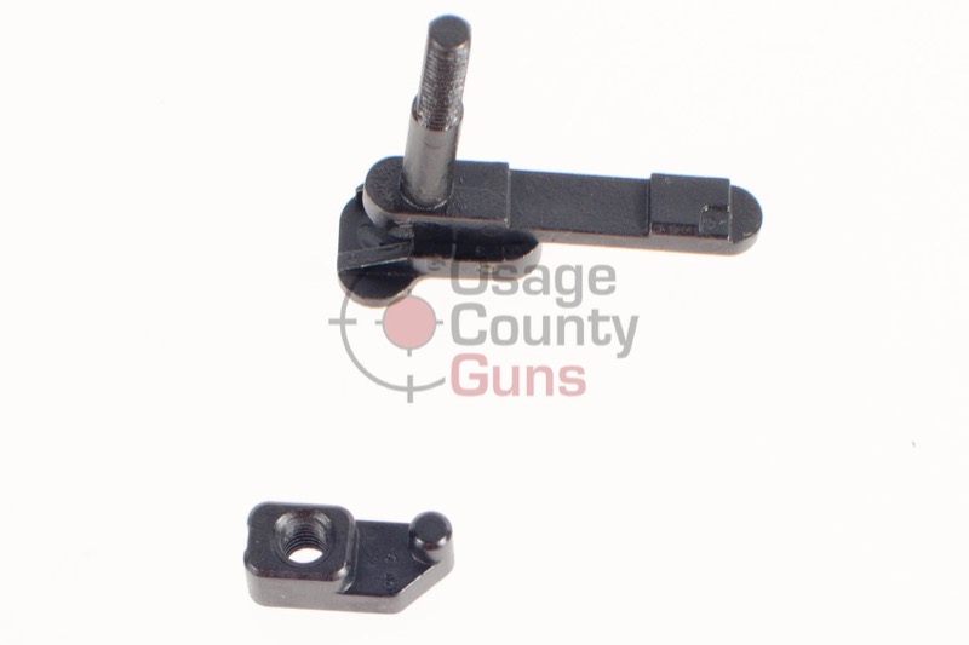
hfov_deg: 37.9
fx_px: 1413
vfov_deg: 25.7
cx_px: 484
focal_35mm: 52
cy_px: 322
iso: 200
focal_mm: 35
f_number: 9
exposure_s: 1/200
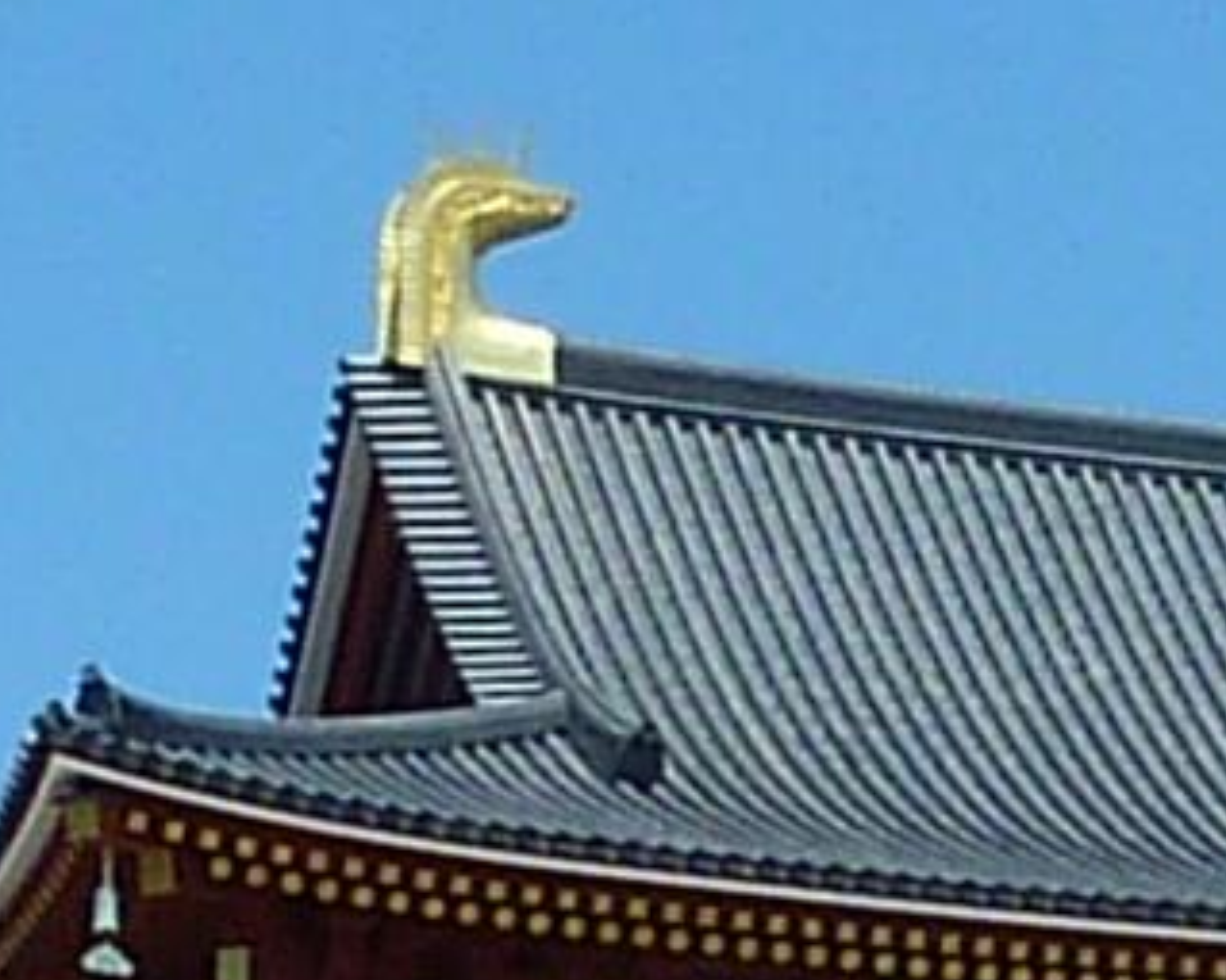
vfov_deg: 5.4
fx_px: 10229
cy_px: 1779
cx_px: 1949
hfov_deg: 6.7
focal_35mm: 282
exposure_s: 1/500
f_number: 4.5
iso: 80
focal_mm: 4.1
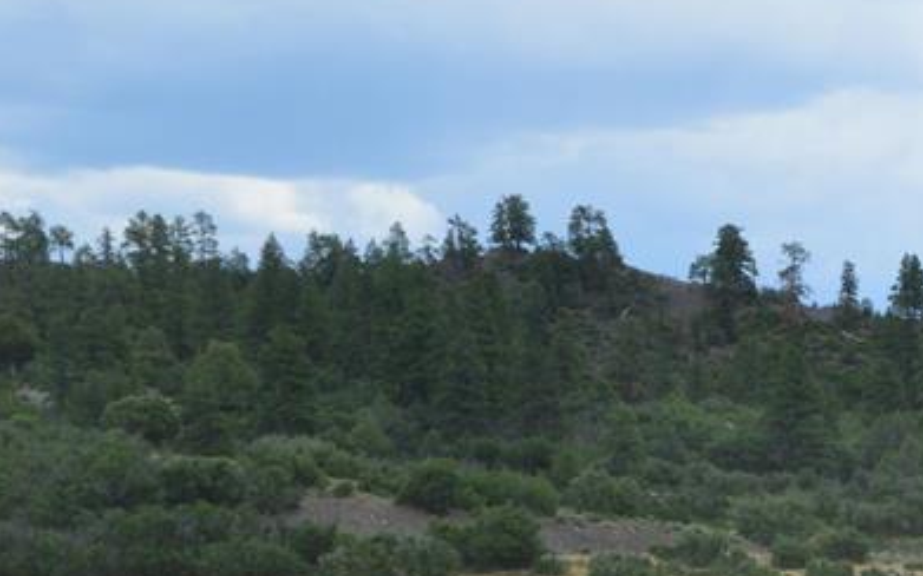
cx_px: 862
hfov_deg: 13.6
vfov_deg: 8.6
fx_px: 3822
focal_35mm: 152
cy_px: 581
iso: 400
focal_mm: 38
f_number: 11
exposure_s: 1/400
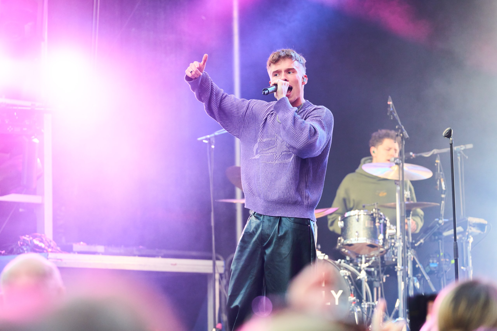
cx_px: 248
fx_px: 2029
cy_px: 166
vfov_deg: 9.3
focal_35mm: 147
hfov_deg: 14.0
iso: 1000
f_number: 4
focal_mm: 147
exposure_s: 1/200
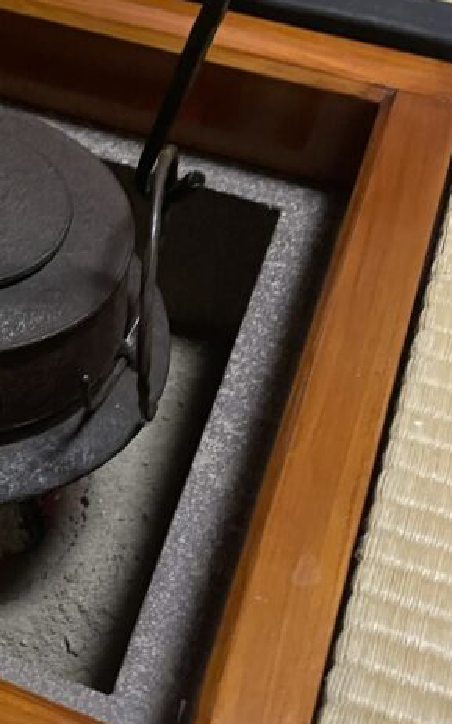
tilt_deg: -53.5
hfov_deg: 19.6
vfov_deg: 33.5
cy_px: 341
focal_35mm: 61
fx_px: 1203
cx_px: -138
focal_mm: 4.2
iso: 640
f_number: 1.6
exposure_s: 1/25
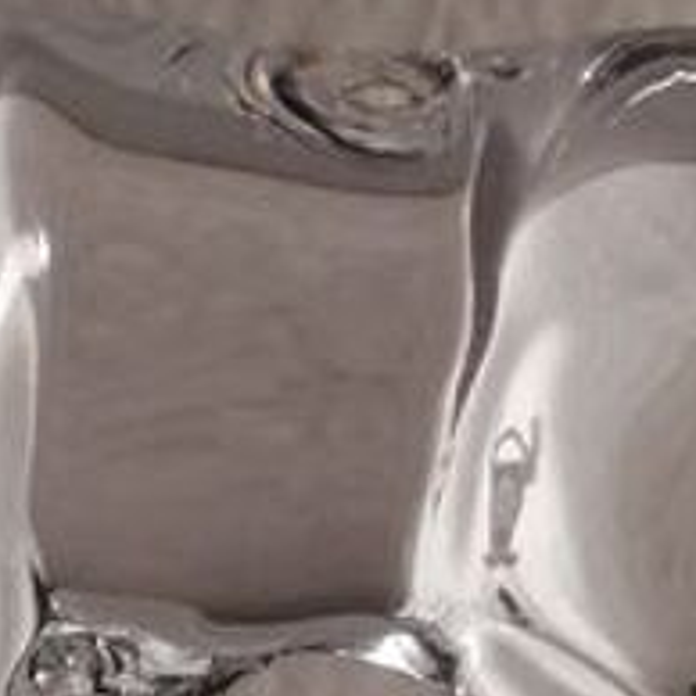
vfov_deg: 10.2
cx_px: -4
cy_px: 1143
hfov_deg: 10.6
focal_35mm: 164
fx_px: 3731
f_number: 1.8
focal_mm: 3.62
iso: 64
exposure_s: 1/100
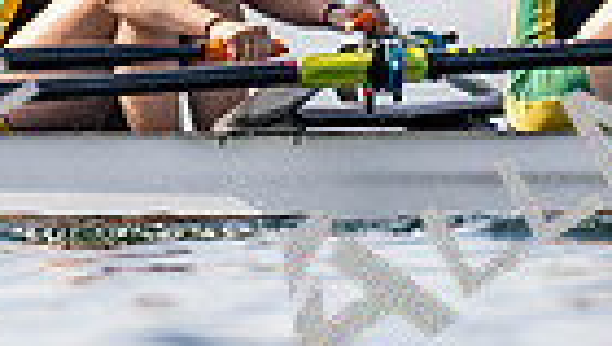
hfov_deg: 0.8
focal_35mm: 2598
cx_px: -92
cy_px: 7
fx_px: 42192
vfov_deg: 0.5
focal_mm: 600
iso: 160
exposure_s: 1/2500
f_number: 4
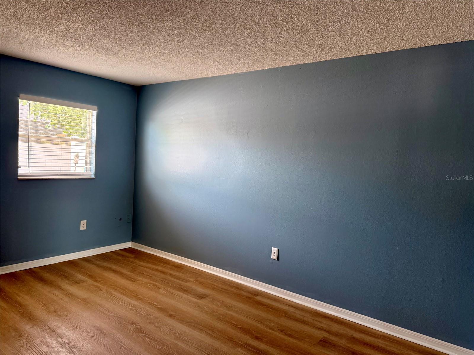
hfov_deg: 71.6
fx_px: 329
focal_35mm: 24
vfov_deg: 56.8
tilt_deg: -2.5
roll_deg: -3.7
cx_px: 237
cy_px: 178
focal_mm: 6.76
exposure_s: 1/121
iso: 200
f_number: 1.78
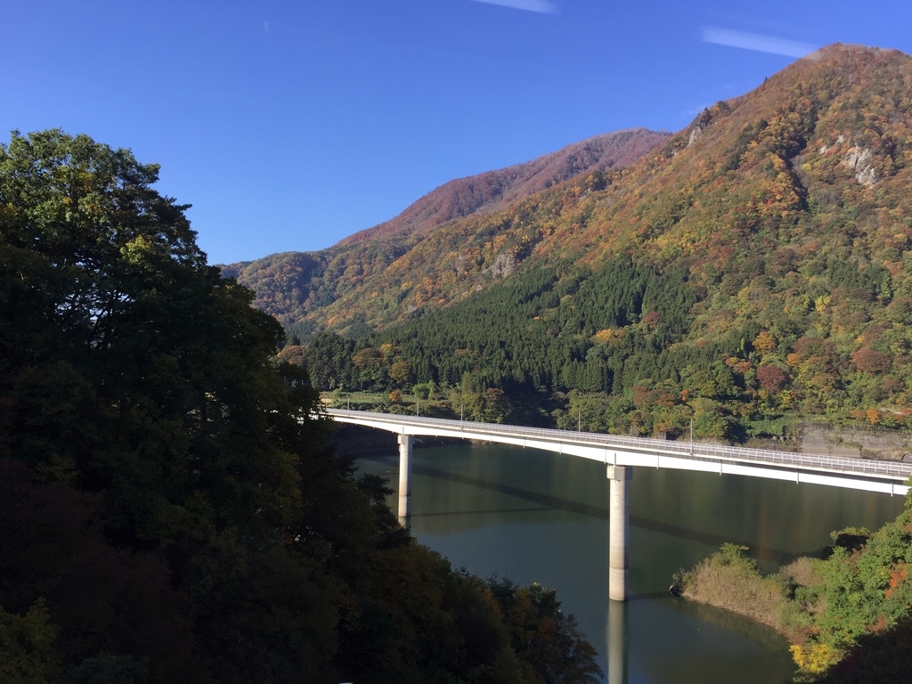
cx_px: 456
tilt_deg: +2.7
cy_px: 342
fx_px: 764
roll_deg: -1.1
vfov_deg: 48.2
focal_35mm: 29
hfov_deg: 61.7
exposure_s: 1/527
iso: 32
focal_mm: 4.15
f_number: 2.2
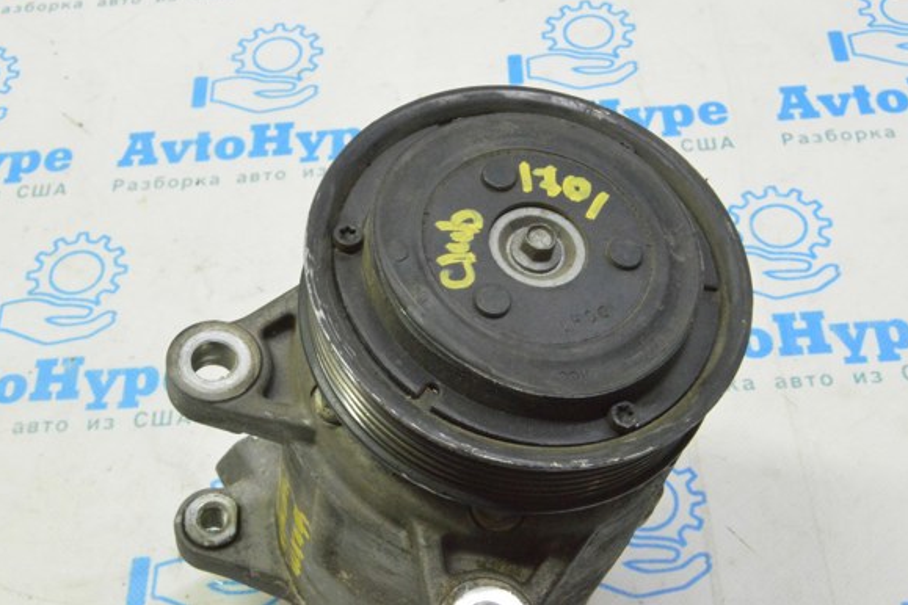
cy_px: 275
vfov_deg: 25.5
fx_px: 1337
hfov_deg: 37.5
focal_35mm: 53
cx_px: 436
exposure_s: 1/20
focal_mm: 32
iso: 6400
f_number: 20
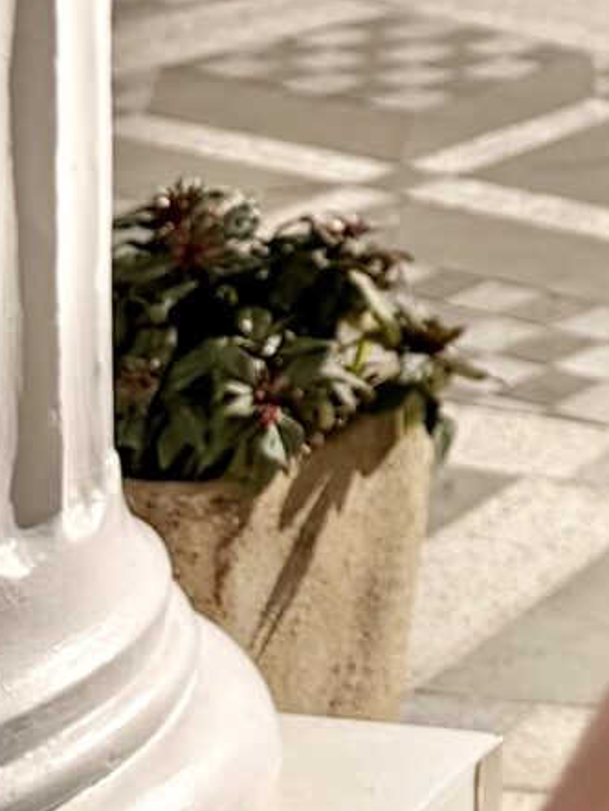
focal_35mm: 139
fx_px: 3257
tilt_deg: +1.6
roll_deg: -0.8
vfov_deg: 12.1
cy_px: -960
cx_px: 1677
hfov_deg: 9.1
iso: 80
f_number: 1.78
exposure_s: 1/9091
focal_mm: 6.76
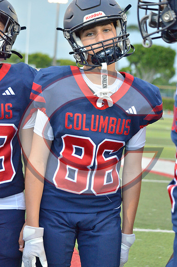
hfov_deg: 14.6
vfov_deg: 22.0
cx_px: 88
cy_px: 134
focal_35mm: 93
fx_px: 689
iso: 4000
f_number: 4.5
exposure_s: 1/500
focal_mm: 62
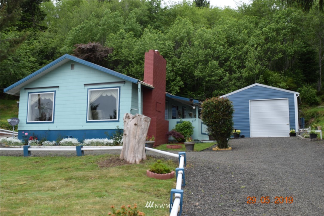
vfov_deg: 35.5
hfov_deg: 51.3
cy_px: 108
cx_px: 162
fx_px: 337
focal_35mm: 38
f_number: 8
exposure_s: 1/250
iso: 400
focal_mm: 25
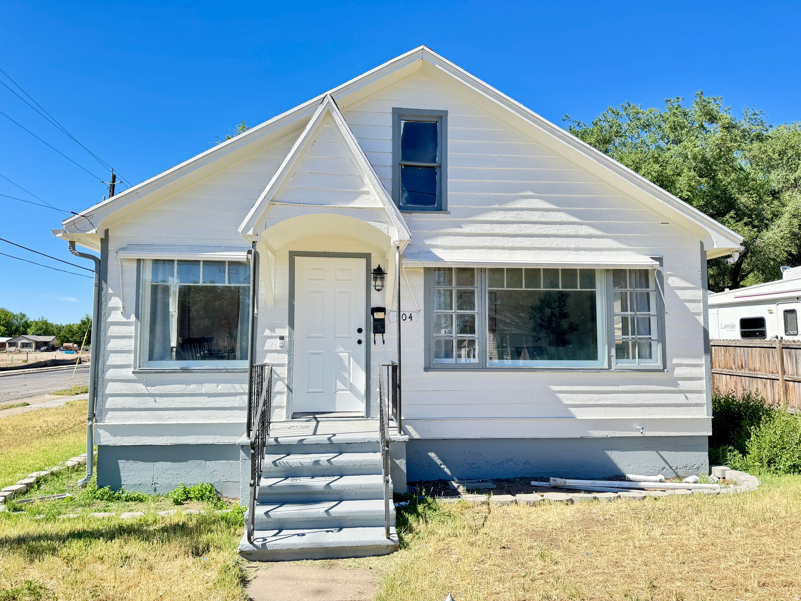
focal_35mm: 24
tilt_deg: +3.3
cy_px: 300
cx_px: 400
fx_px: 555
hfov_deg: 71.6
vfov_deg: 56.8
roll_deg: -0.6
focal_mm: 6.76
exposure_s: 1/1026
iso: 80
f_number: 1.78
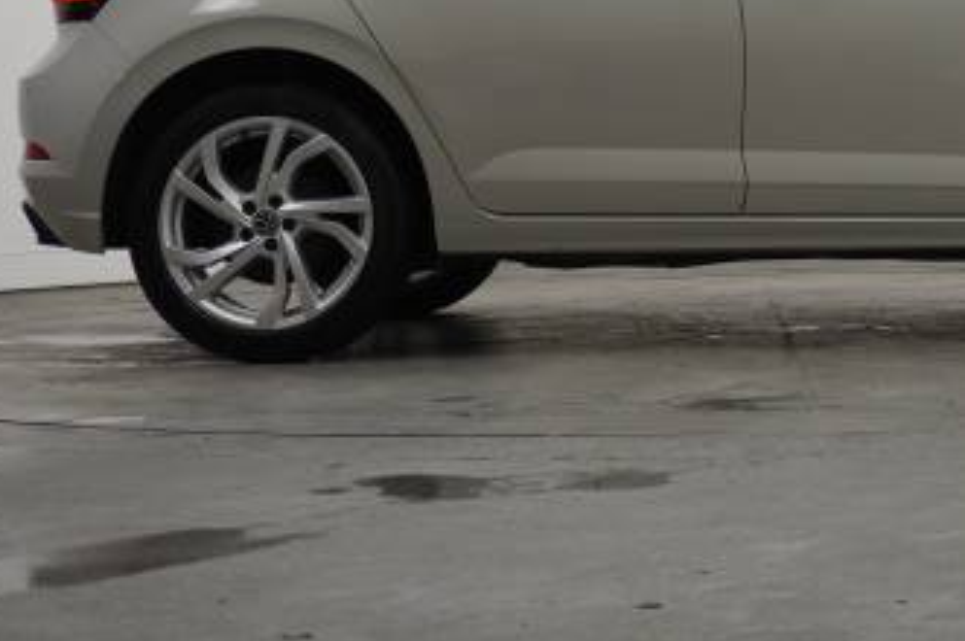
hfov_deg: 22.1
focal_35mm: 90
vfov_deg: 15.0
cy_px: 32
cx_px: 866
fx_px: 2409
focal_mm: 31
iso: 1000
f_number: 5.6
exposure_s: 1/100
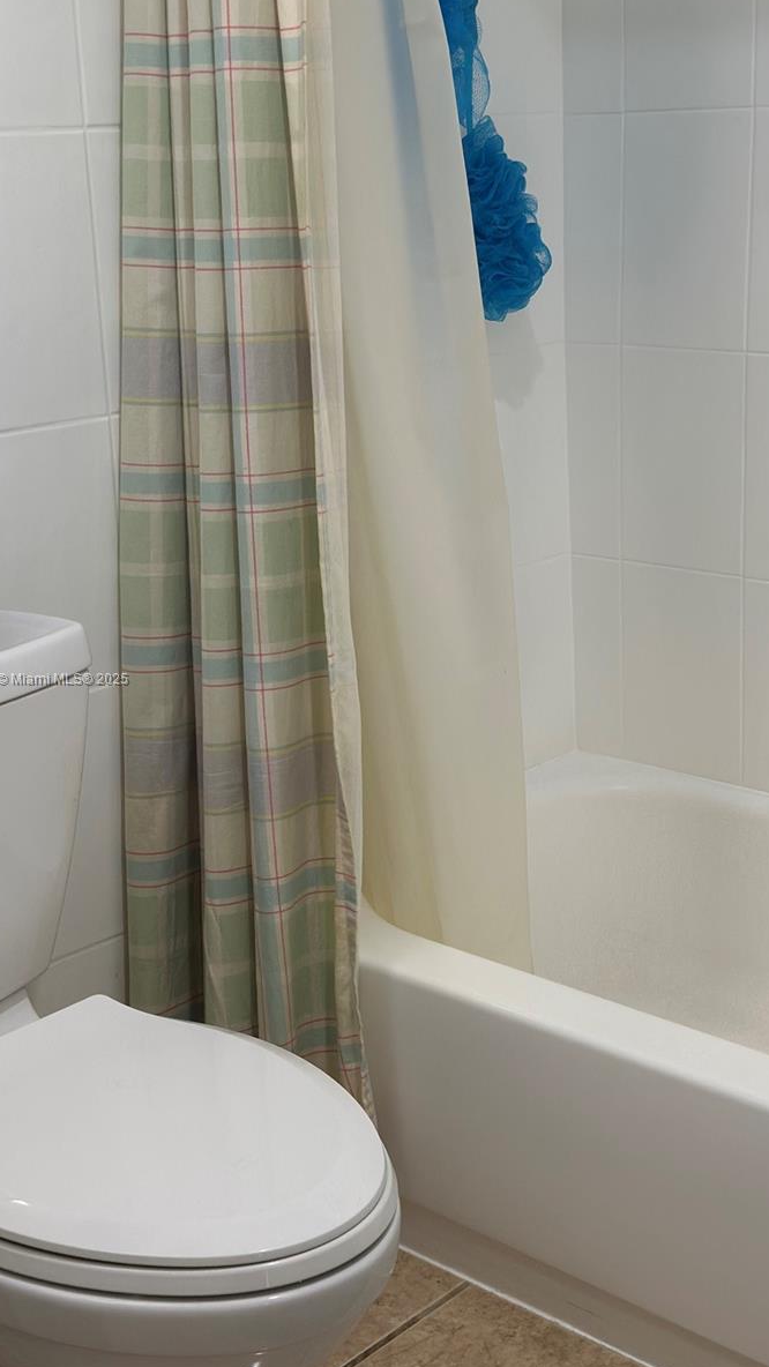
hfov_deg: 22.6
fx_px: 1921
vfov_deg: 39.2
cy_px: 680
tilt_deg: -15.1
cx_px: 436
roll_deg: +1.1
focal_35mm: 53
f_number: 1.78
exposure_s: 1/60
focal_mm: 6.86
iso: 125
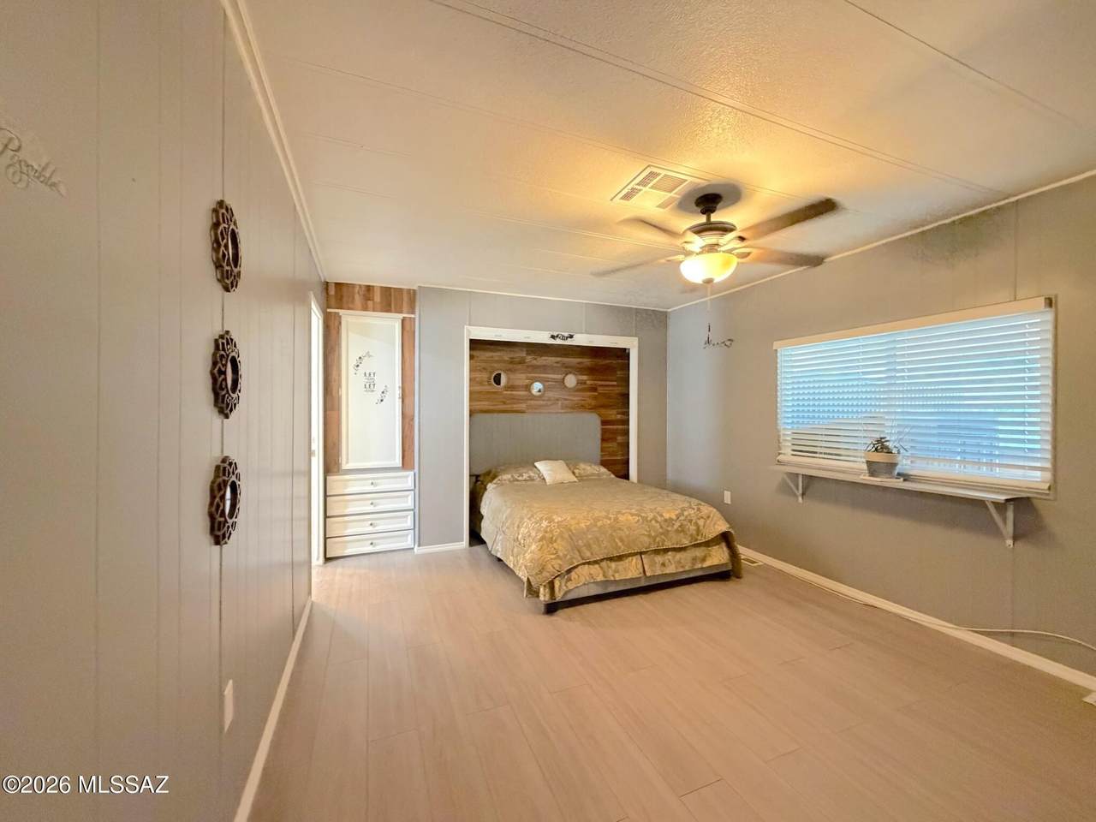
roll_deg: +0.0
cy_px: 411
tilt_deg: -1.5
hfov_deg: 102.1
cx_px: 548
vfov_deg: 85.7
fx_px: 443
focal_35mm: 14
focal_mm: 2.22
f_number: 2.2
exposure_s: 1/60
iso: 800
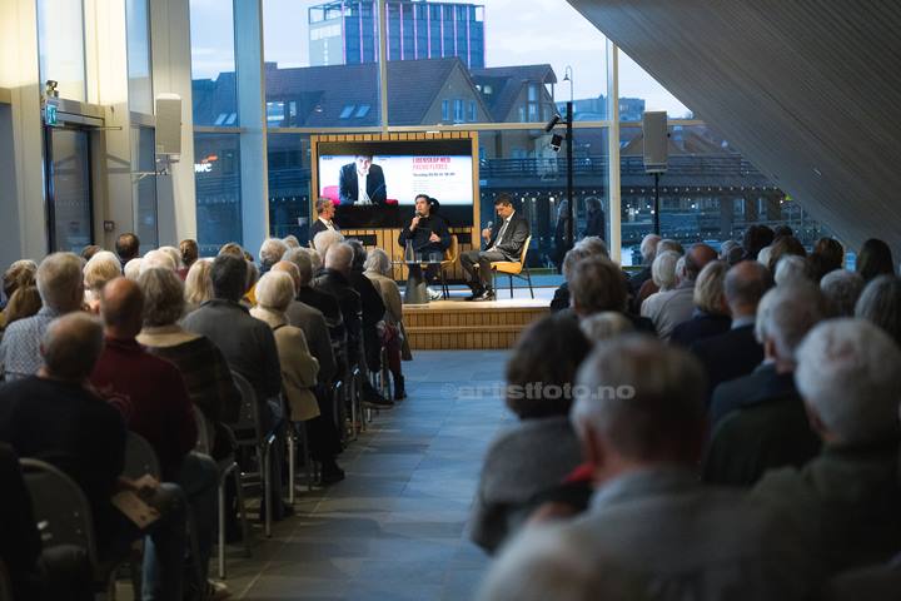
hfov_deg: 28.8
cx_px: 450
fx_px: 1752
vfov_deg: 19.5
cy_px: 300
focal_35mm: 70
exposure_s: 1/800
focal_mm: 70
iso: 3200
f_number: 2.8
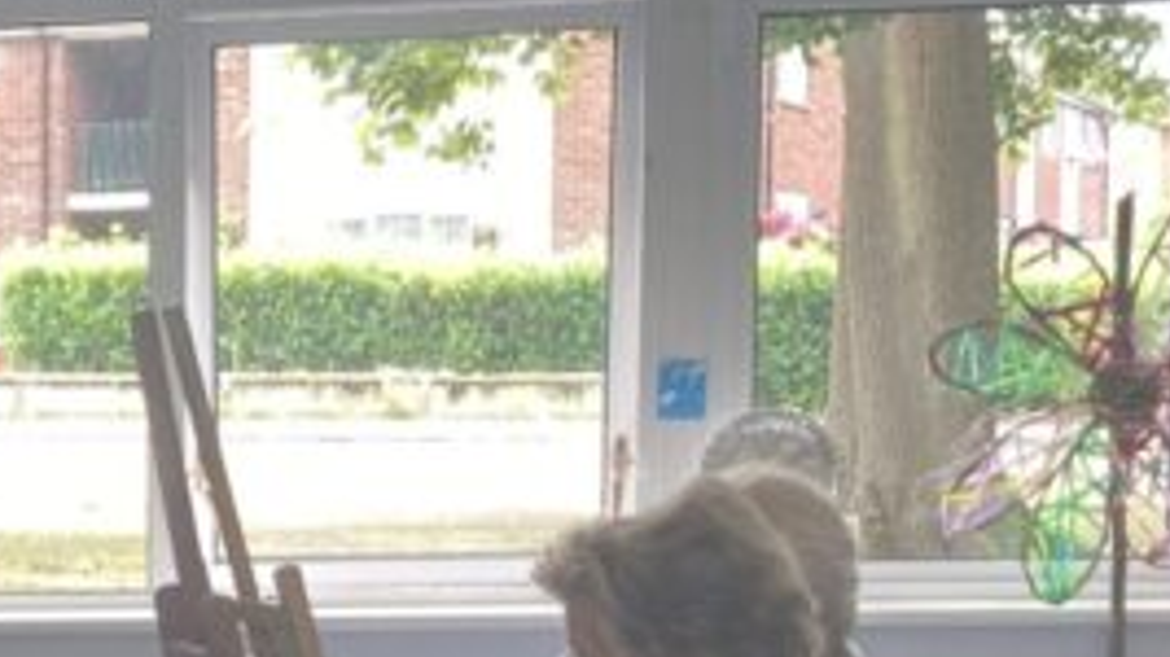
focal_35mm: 117
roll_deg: +1.7
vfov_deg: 10.1
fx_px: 3629
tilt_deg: -9.4
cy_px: 950
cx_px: -346
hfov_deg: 17.2
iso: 64
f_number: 1.8
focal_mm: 3.99
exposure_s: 1/100
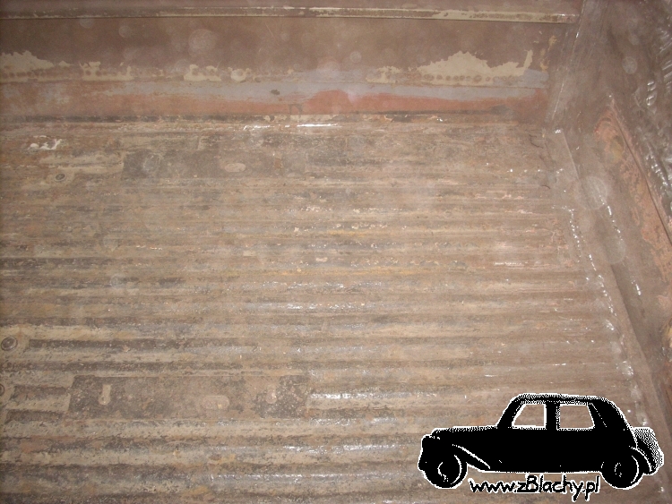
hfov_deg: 50.1
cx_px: 336
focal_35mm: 37
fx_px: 719
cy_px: 252
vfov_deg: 38.7
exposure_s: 1/60
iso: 200
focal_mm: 6.2
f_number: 2.8
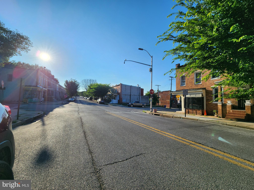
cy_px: 95
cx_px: 127
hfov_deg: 106.2
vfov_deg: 89.9
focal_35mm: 13
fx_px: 95
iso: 50
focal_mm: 2.2
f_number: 2.2
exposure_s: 1/3084
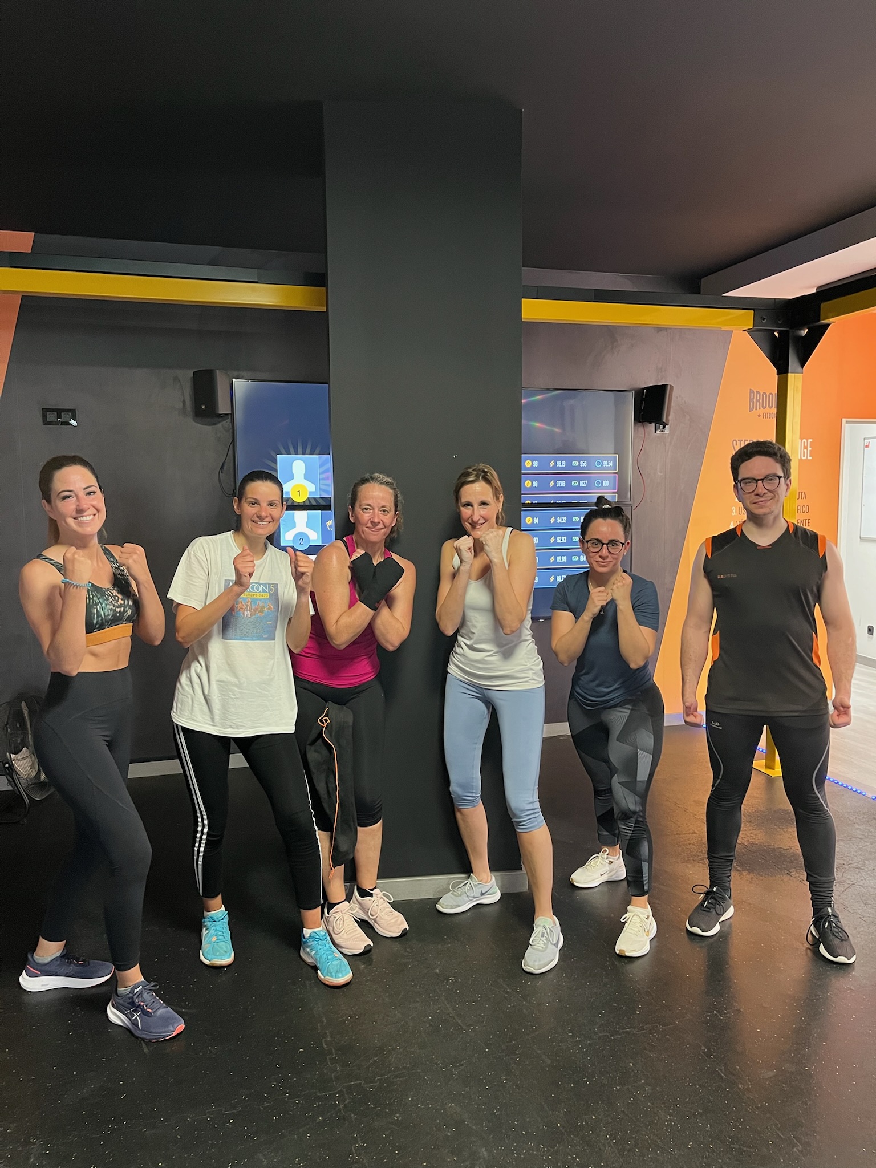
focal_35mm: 26
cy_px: 584
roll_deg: +1.4
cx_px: 438
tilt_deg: -5.3
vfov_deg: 67.3
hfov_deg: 53.1
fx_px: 877
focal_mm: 5.1
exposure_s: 1/50
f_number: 1.6
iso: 400
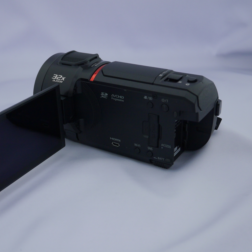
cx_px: 89
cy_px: 127
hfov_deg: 33.8
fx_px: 412
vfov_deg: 34.0
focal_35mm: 50
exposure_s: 1/60
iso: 500
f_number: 4.7
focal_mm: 21
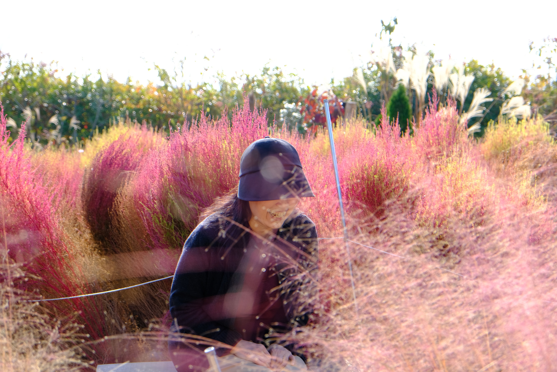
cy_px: 186
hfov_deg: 26.7
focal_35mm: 76
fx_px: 1176
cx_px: 278
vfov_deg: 17.9
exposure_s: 1/220
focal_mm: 50.5
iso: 160
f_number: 5
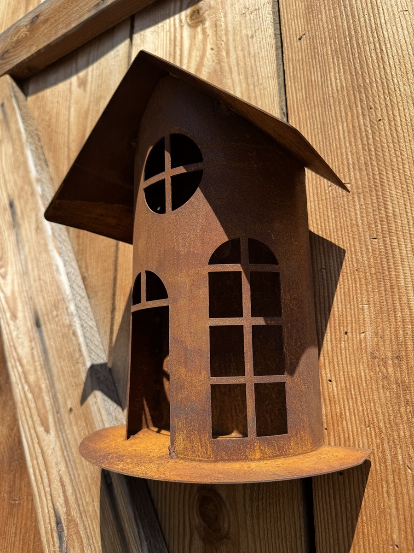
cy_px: 276
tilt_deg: +14.3
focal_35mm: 24
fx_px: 383
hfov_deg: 56.8
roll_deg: -1.8
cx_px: 207
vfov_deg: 71.6
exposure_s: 1/3802
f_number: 1.78
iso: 80
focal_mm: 6.76
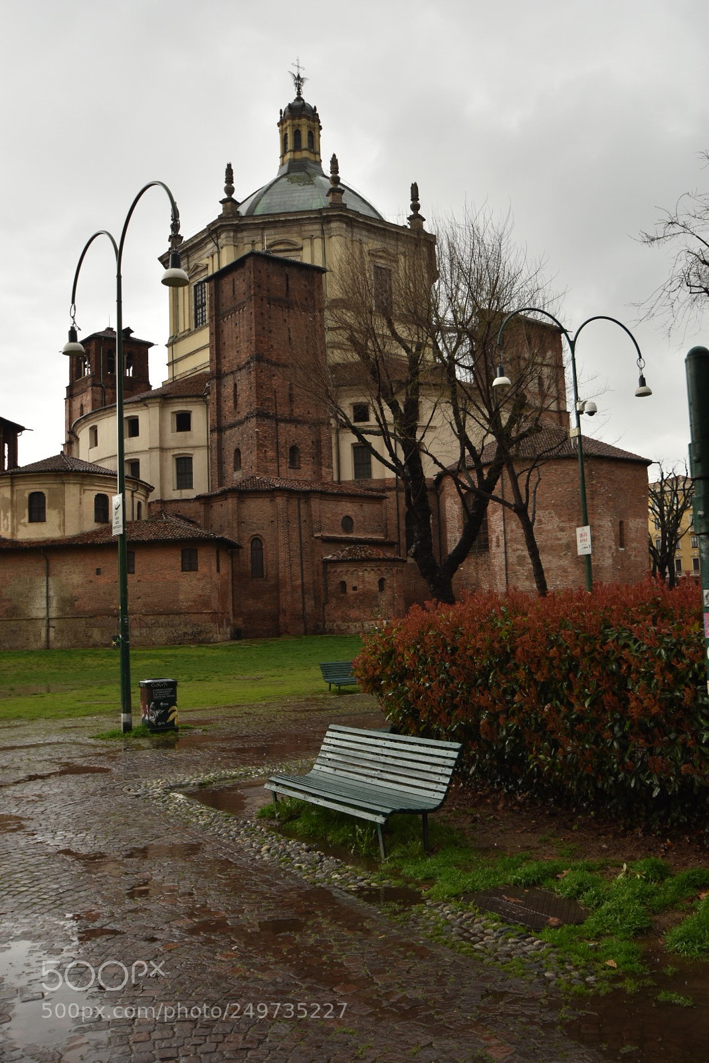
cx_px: 354
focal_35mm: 33
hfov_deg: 40.0
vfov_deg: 57.2
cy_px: 532
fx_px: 975
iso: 100
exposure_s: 1/100
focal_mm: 22
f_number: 6.3
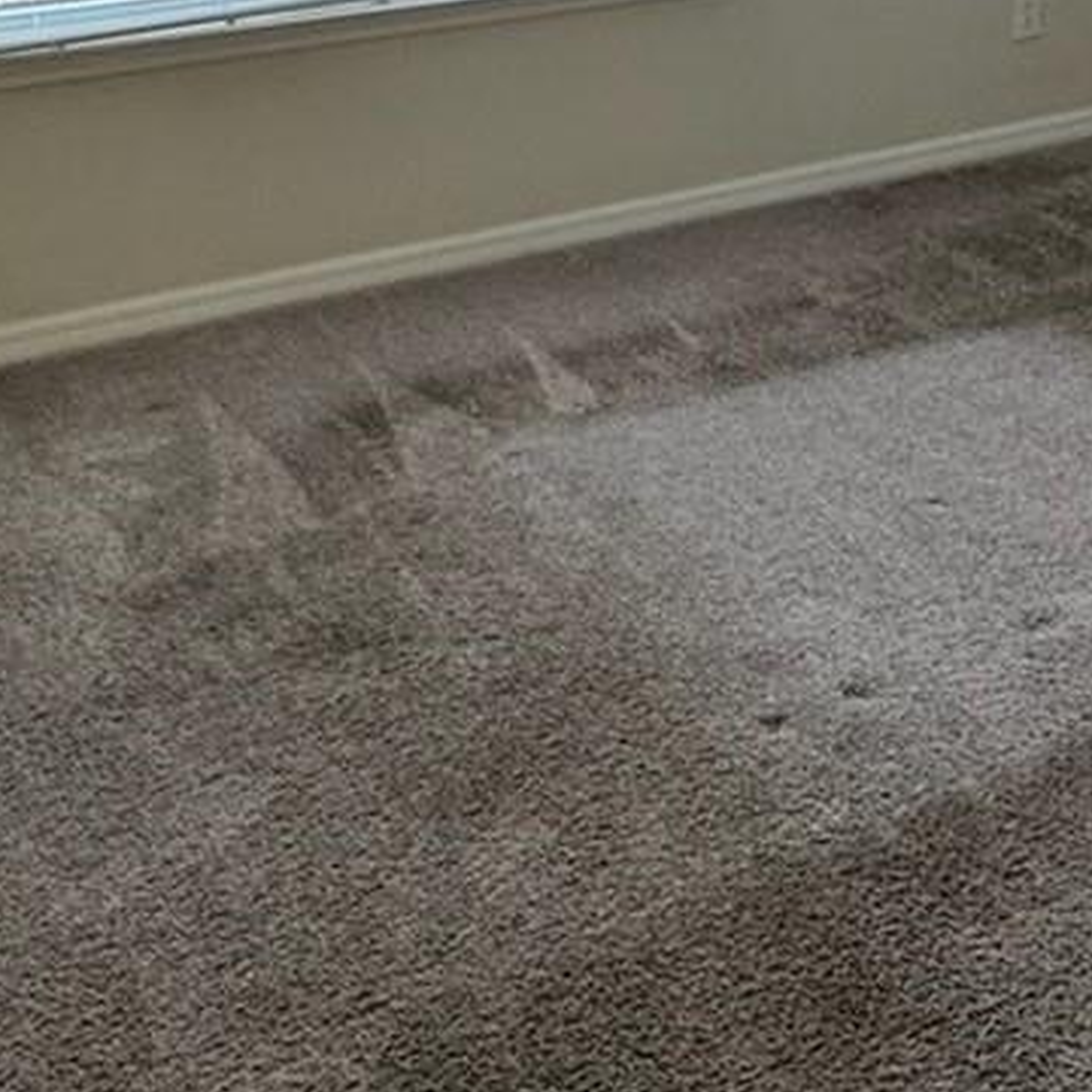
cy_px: 64
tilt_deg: -14.8
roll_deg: +0.3
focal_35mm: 55
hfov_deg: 28.7
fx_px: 1963
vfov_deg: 29.5
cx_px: 1147
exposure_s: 1/120
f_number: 2.2
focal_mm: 2.22
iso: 160
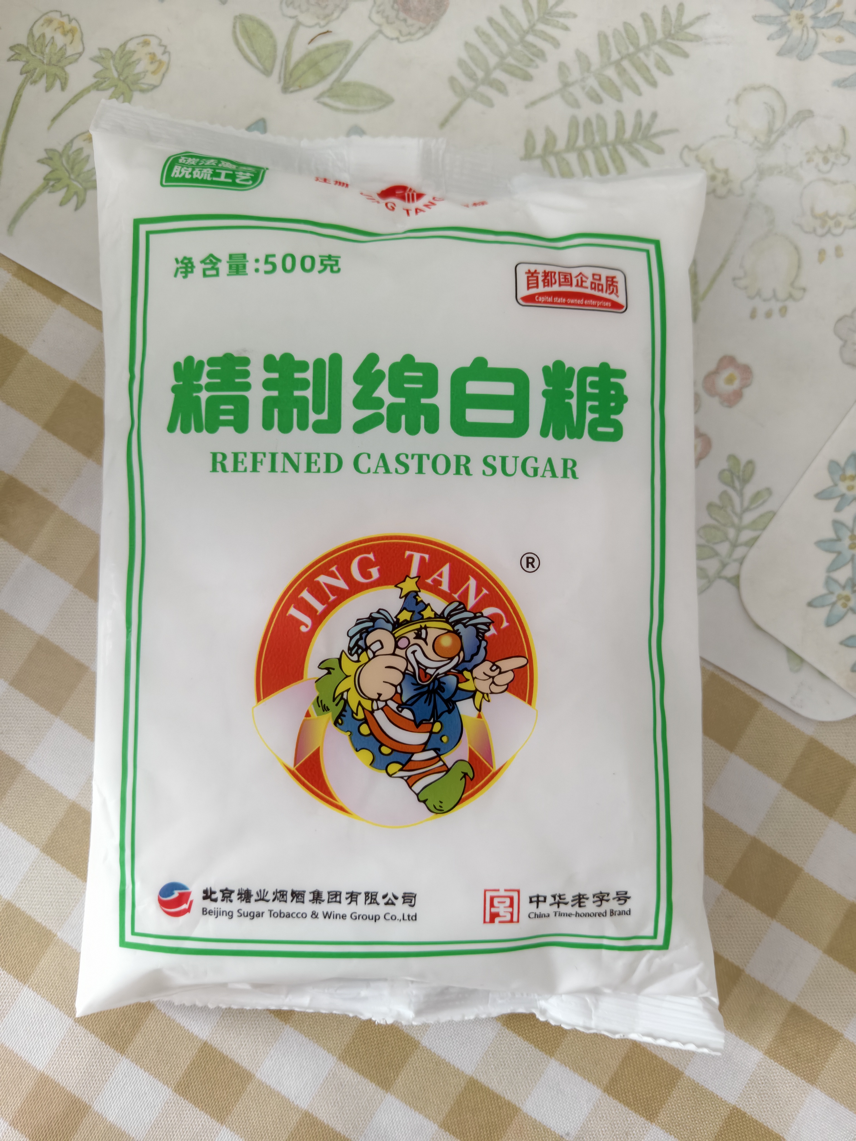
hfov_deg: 58.9
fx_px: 758
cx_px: 428
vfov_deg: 73.9
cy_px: 570
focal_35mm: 23
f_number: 1.88
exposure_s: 1/100
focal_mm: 5.56
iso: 672
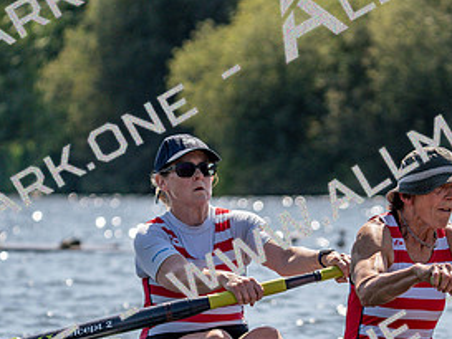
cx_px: 371
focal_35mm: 409
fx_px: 5343
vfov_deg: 3.6
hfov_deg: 4.8
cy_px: 305
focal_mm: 200
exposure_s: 1/2000
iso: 250
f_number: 5.6
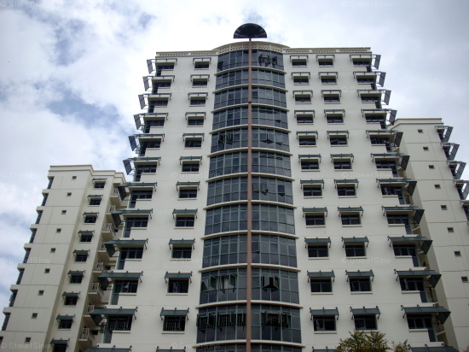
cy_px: 176
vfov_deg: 38.6
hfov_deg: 50.2
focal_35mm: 37
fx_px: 501
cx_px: 234
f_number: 5.6
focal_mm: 6.2
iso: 80
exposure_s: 1/320
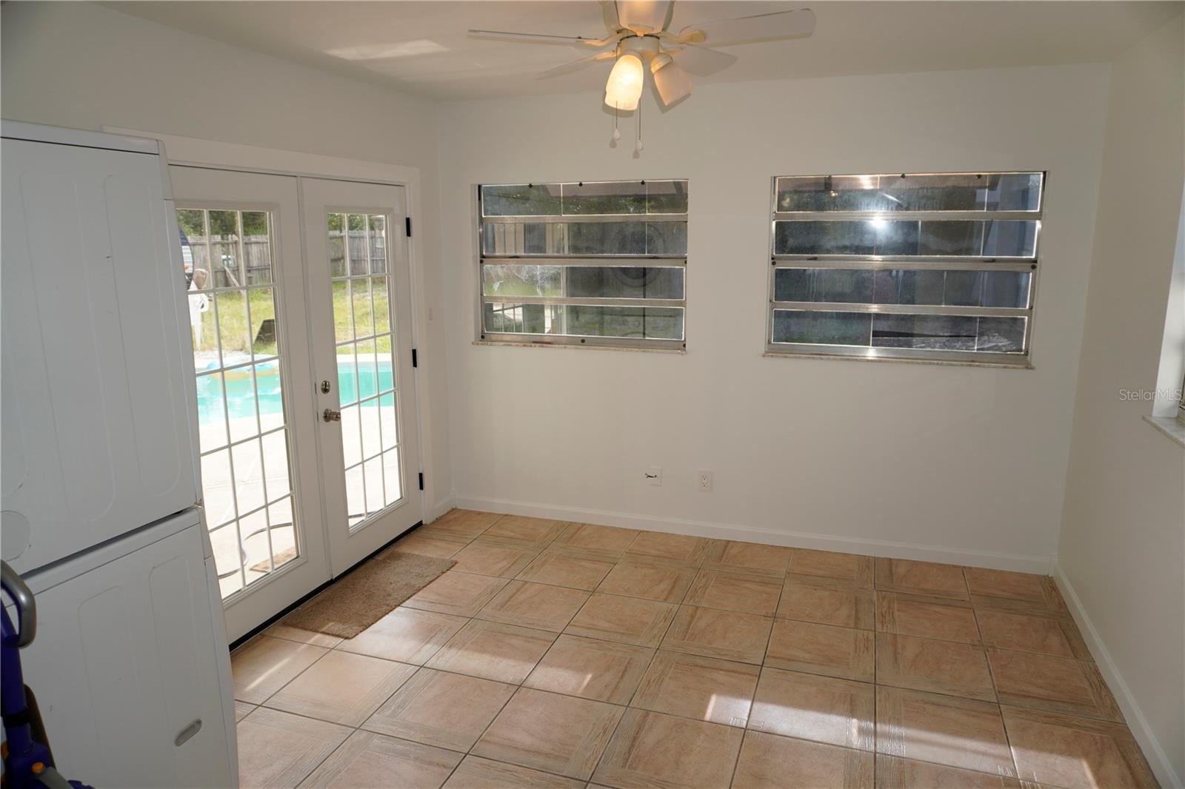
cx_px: 592
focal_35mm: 24
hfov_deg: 73.8
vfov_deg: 53.1
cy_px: 394
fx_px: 790
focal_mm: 16
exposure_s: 1/160
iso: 100
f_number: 4
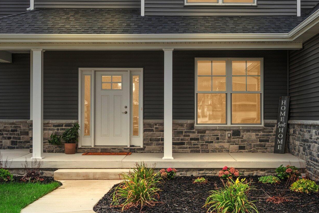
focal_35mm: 58
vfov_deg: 23.4
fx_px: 514
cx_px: 184
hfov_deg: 34.4
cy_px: 114
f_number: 10
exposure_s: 1/250
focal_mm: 35
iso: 500
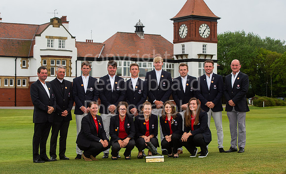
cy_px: 81
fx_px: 600
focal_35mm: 78
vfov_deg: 16.5
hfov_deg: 26.8
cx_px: 140
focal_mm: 70
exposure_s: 1/250
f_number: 7.1
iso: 500
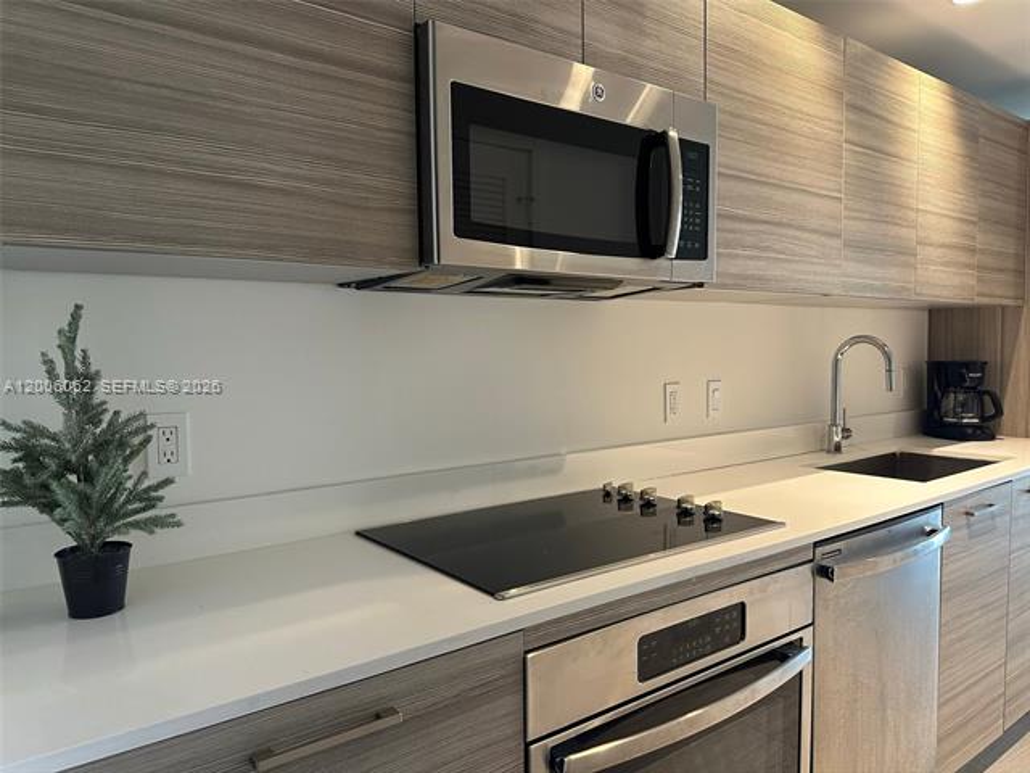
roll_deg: +0.7
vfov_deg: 56.8
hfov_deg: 71.6
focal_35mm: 24
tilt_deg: -3.6
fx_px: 714
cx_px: 515
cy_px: 386
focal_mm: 6.86
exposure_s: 1/60
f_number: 1.78
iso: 200
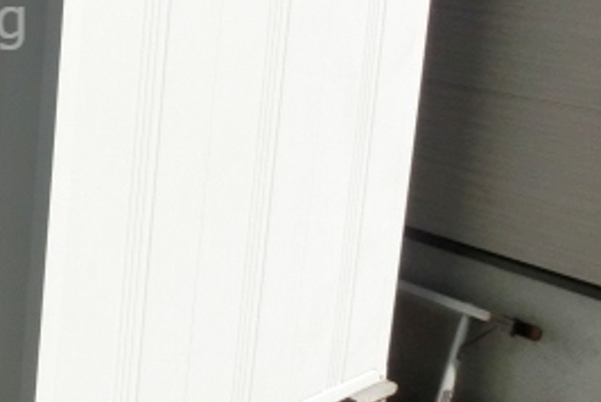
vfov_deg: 22.0
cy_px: 23
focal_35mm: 60
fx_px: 1003
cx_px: -117
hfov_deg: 28.9
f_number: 7.9
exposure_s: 1/1000
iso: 500
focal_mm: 4.24
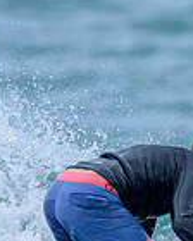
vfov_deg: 0.5
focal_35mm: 3806
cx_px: 343
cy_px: 282
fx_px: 27175
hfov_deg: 0.4
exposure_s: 1/2000
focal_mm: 800
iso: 720
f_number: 6.3
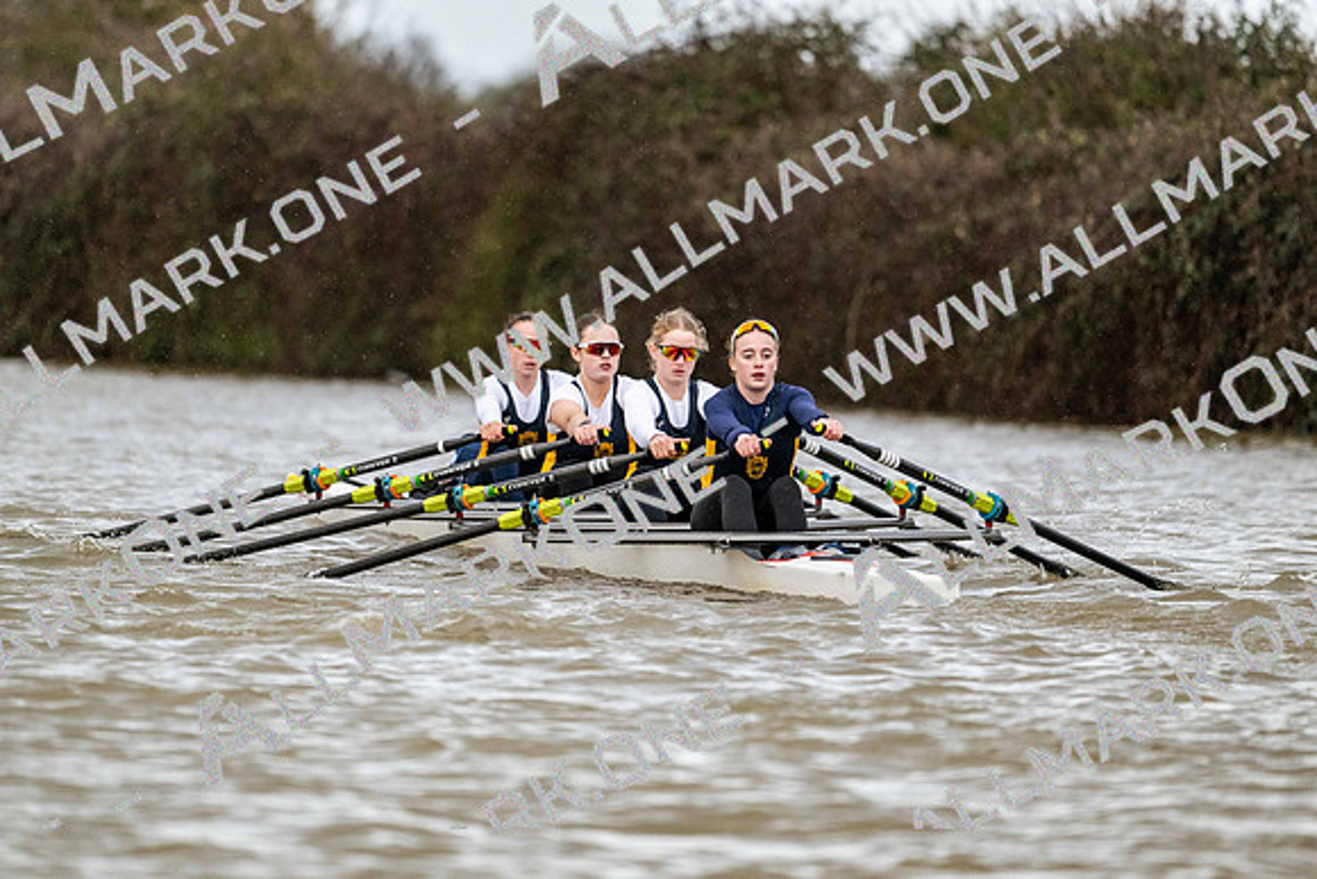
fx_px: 14636
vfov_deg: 3.4
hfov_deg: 5.2
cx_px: 658
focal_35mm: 400
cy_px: 440
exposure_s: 1/1600
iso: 2500
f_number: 4.5
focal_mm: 400
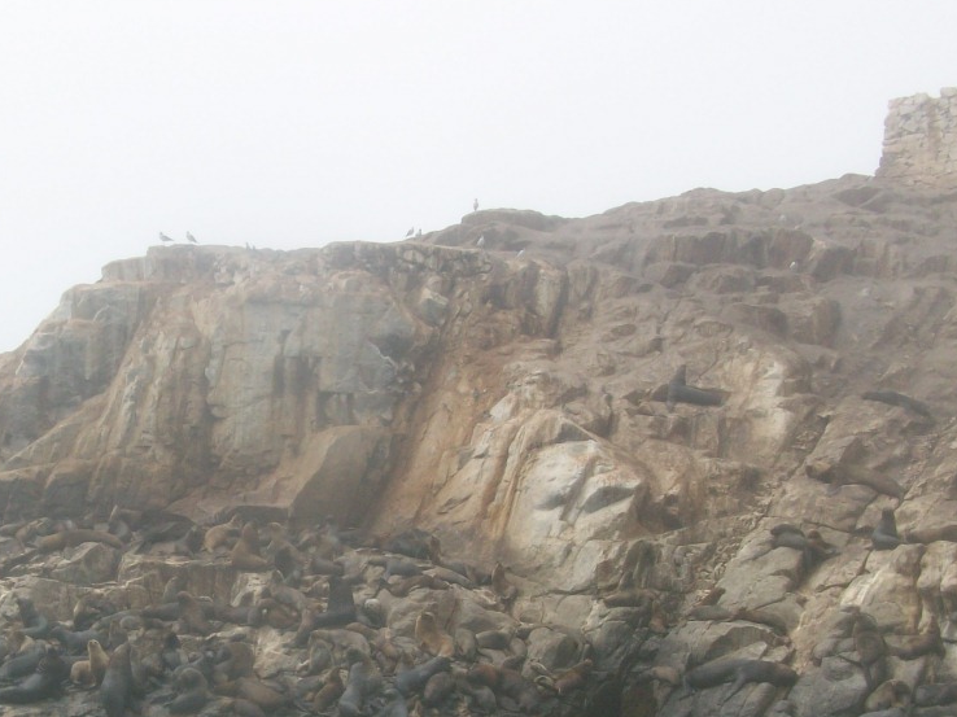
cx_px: 214
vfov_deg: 24.5
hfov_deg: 32.0
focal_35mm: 59
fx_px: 1631
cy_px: 541
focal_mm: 5.7
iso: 64
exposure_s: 1/390
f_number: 5.5
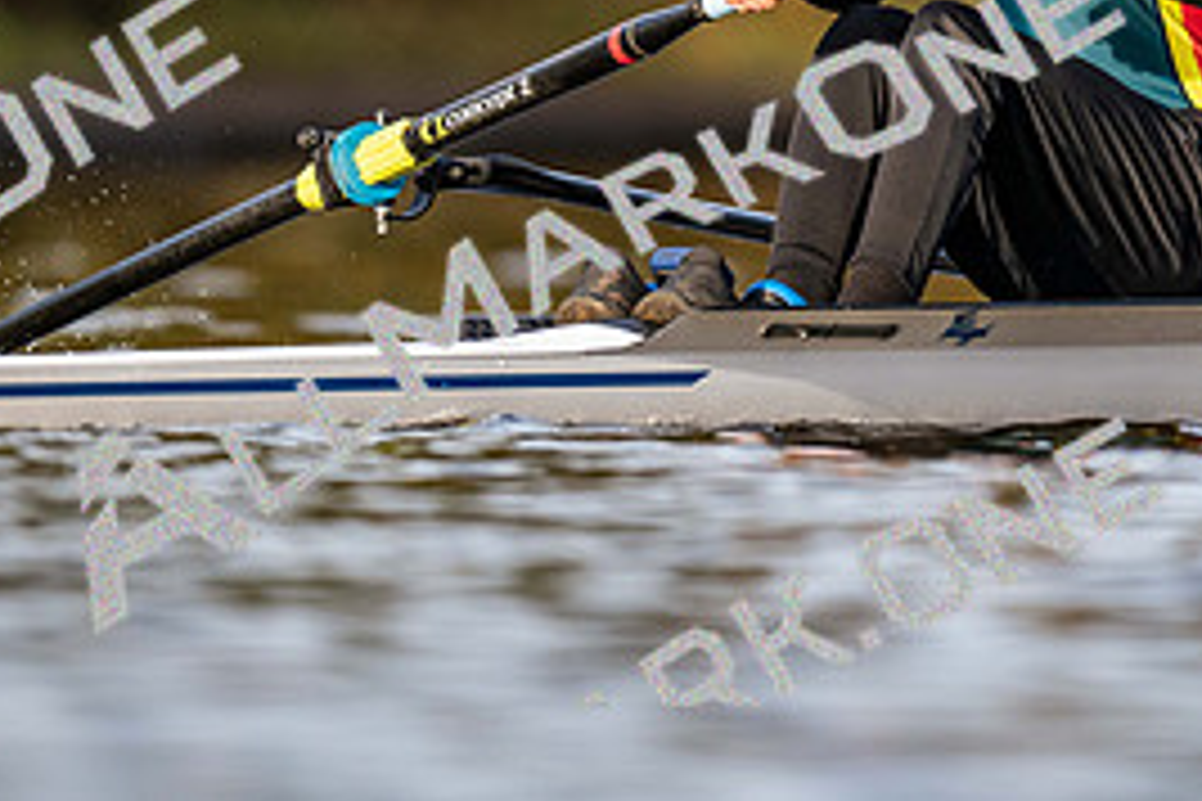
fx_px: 43502
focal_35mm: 1303
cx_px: 990
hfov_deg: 1.6
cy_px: -65
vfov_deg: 1.1
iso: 1000
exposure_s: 1/2500
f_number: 4
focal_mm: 600
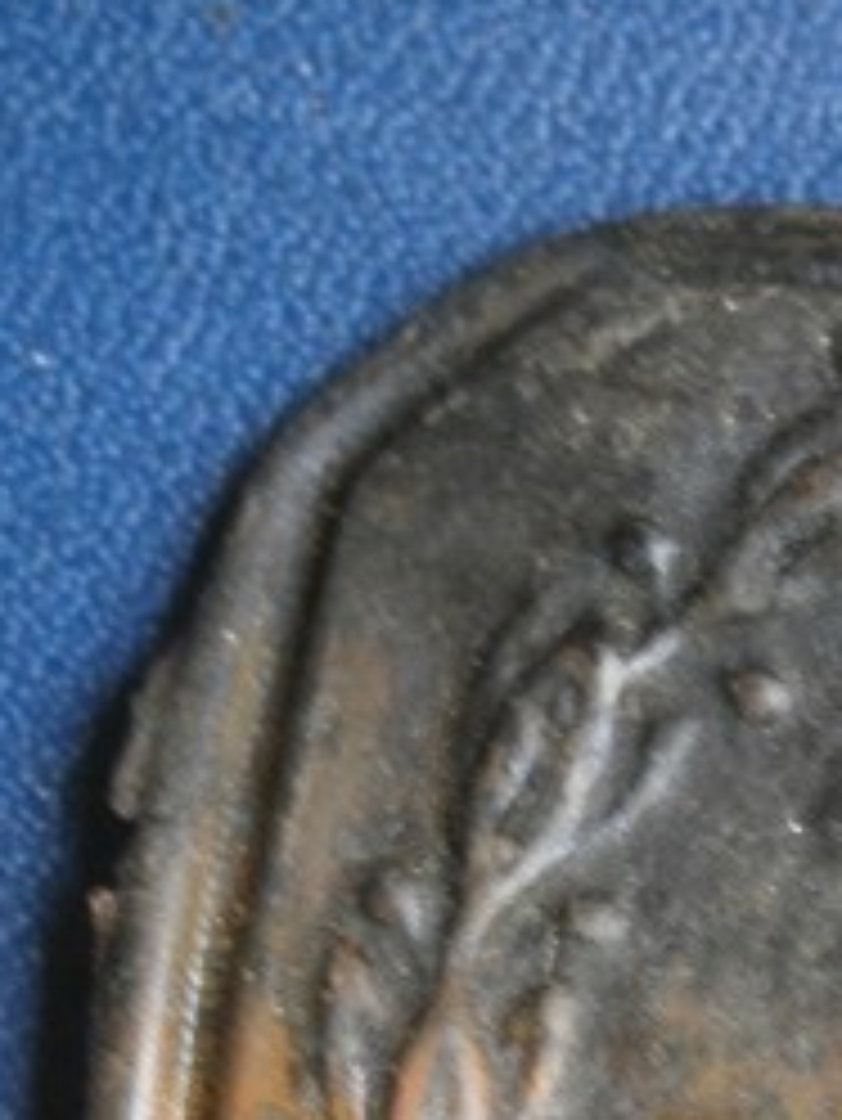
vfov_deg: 15.4
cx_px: 747
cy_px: 1086
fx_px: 4083
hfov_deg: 11.7
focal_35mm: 126
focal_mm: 8.3
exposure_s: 1/20
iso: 125
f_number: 3.4
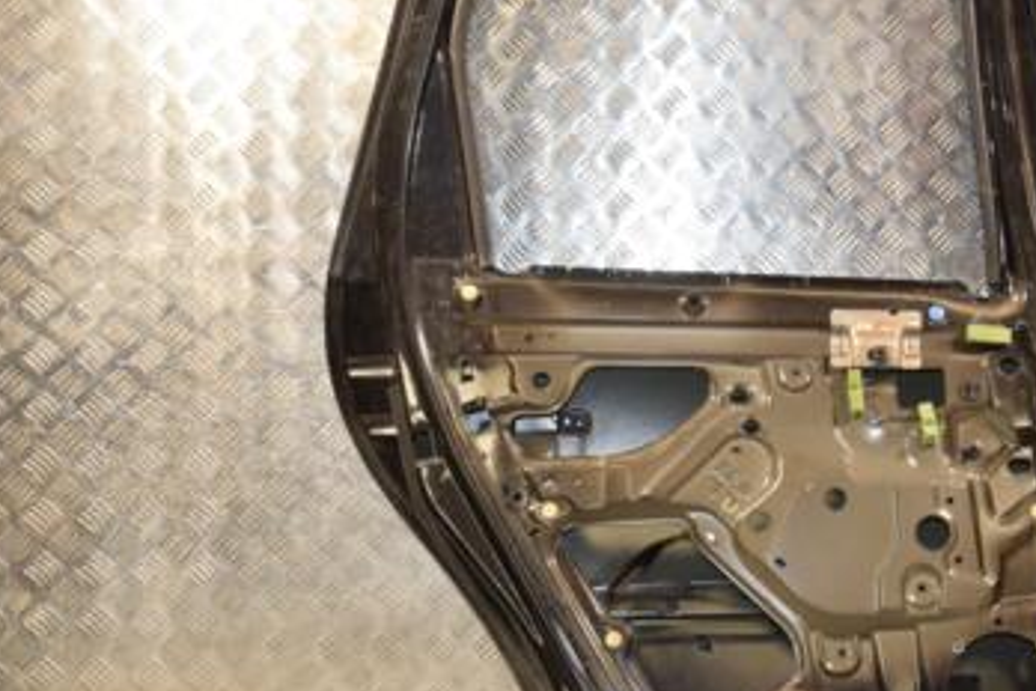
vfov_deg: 21.9
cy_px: 348
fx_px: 1784
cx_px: 822
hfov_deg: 31.6
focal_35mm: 62
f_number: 6.3
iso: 800
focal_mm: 24
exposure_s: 1/200
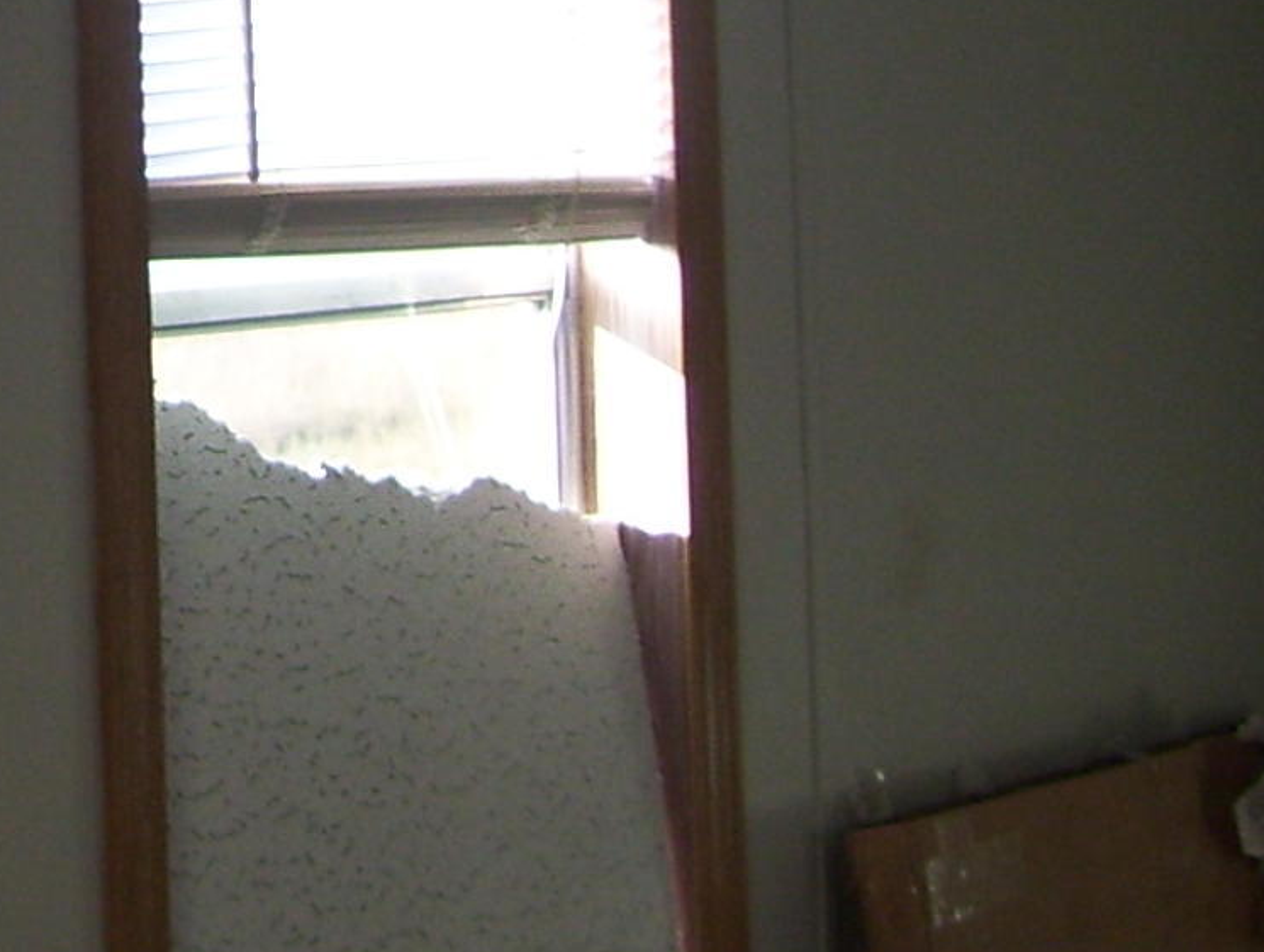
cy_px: -645
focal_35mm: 145
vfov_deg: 9.8
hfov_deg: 13.0
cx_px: -480
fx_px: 5302
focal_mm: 6
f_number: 2.7
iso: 80
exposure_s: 1/60
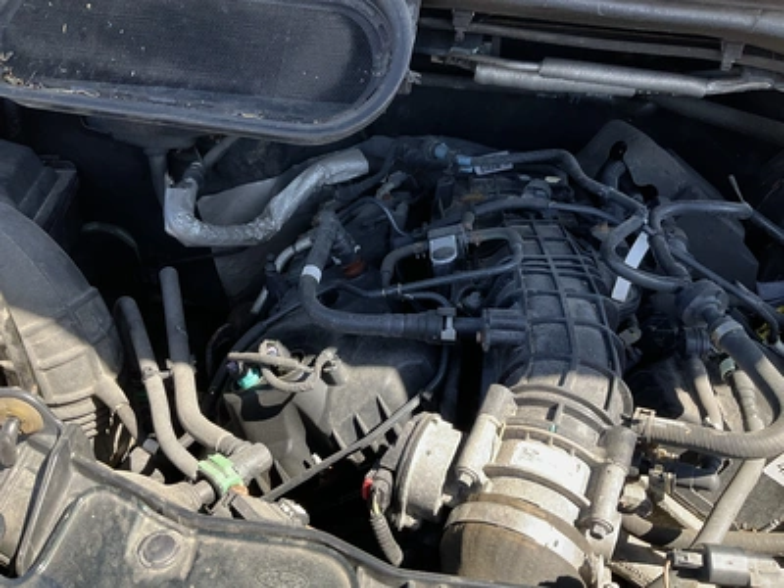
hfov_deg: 61.7
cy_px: 294
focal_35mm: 29
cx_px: 392
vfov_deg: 48.2
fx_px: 657
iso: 25
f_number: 1.8
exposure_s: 1/261
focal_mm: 3
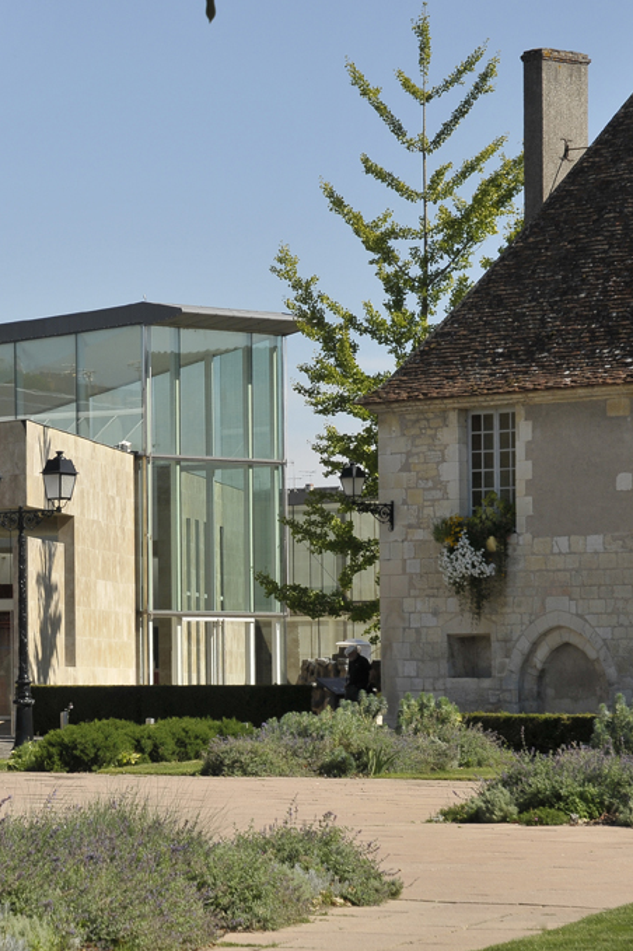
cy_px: 477
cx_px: 51
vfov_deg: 12.9
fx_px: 4198
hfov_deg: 8.6
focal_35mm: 159
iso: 200
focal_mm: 70
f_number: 9
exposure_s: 1/320
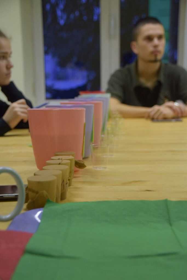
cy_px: 140
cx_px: 94
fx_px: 444
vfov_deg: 35.0
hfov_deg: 23.8
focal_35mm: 57
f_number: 4.5
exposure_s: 1/60
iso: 720
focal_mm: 38
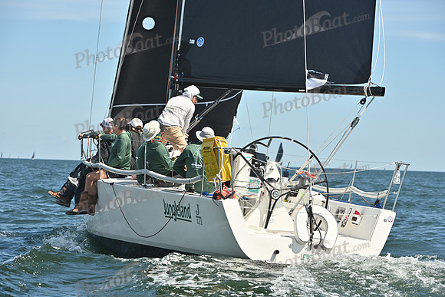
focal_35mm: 122
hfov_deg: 16.8
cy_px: 148
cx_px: 222
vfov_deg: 11.2
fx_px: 1508
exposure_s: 1/1250
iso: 250
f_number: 8
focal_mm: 122
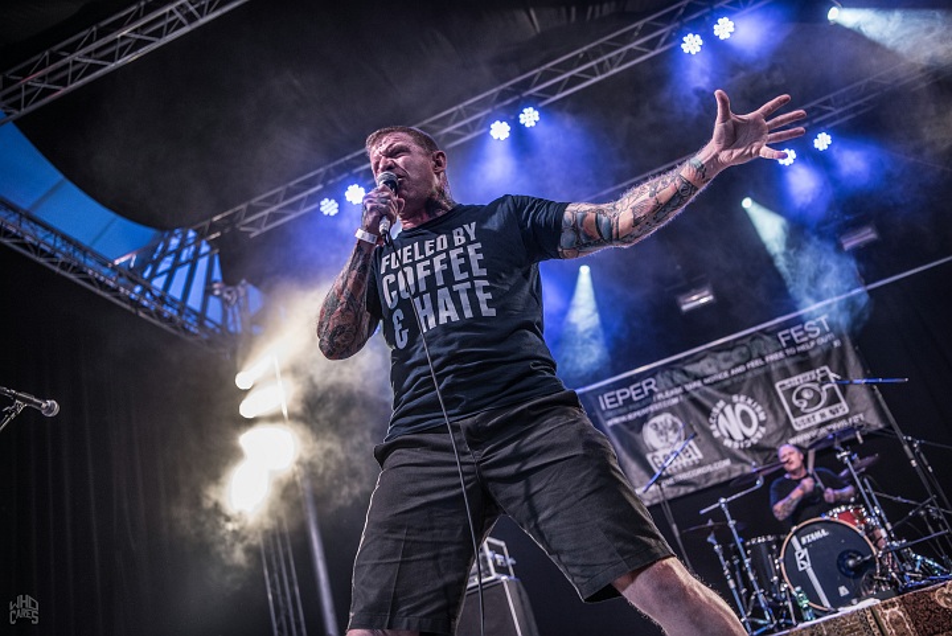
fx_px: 900
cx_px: 476
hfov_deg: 55.8
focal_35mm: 34
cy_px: 318
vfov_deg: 38.9
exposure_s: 1/100
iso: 640
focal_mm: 34
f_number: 2.8
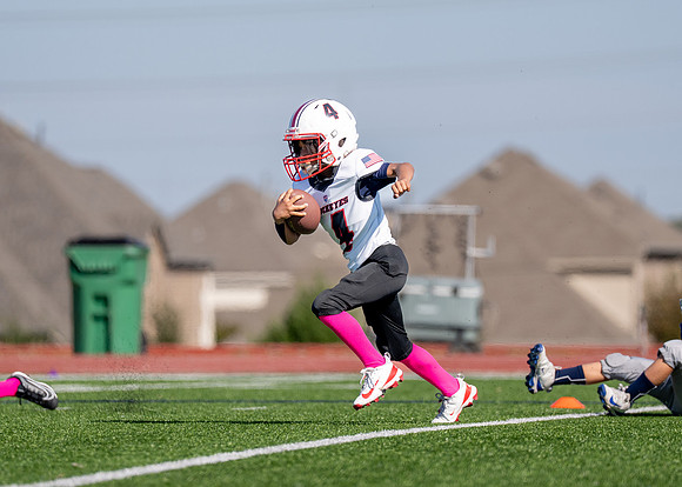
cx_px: 402
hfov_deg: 5.5
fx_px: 7099
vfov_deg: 3.9
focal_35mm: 367
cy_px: 255
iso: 160
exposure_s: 1/4000
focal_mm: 200
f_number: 2.8
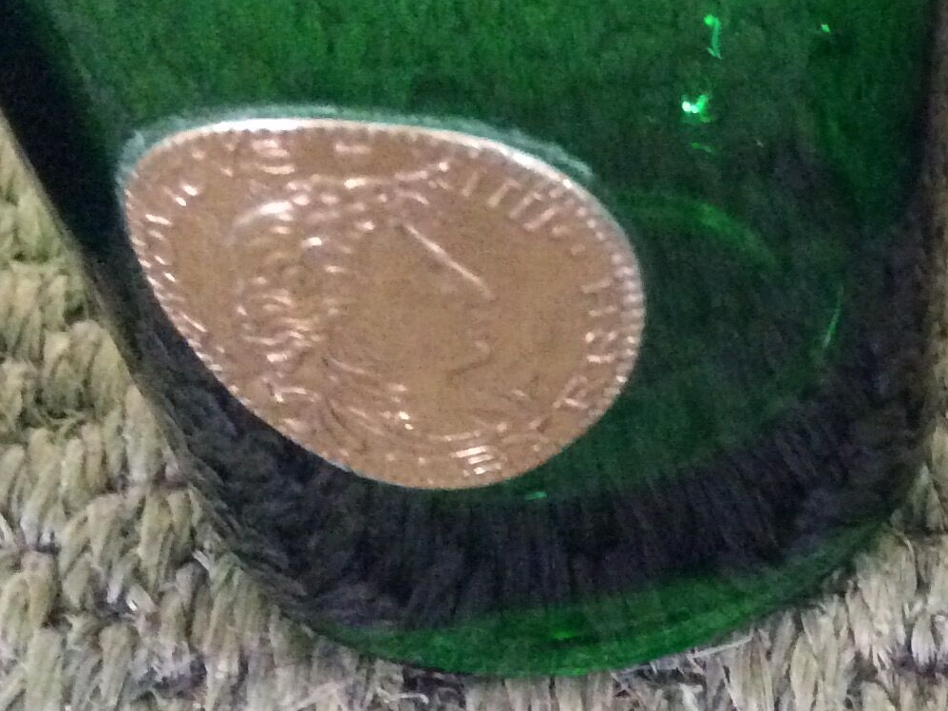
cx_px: 1103
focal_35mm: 83
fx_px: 2273
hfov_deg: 22.0
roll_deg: -0.2
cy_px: 279
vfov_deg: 17.8
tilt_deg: -39.0
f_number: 2.4
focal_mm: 3.3
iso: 640
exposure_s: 1/17
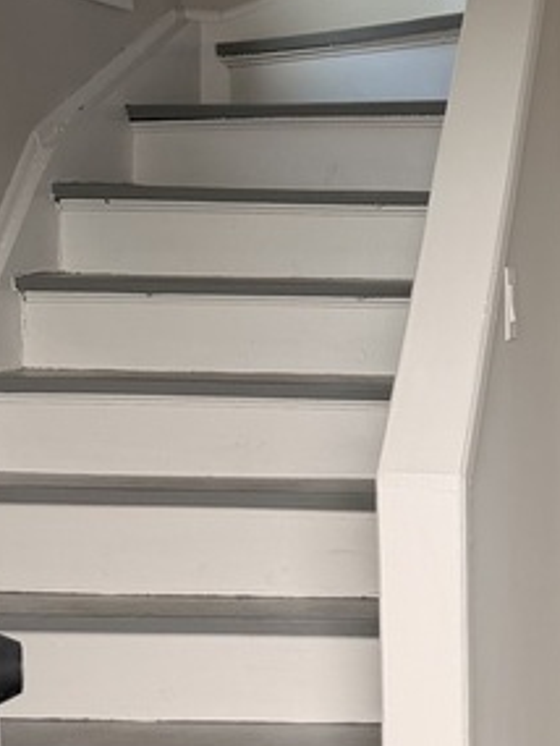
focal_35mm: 91
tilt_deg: -10.9
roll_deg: +0.2
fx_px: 1961
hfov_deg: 15.3
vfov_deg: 21.3
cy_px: 560
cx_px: 772
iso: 64
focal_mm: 6.76
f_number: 1.78
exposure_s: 1/121
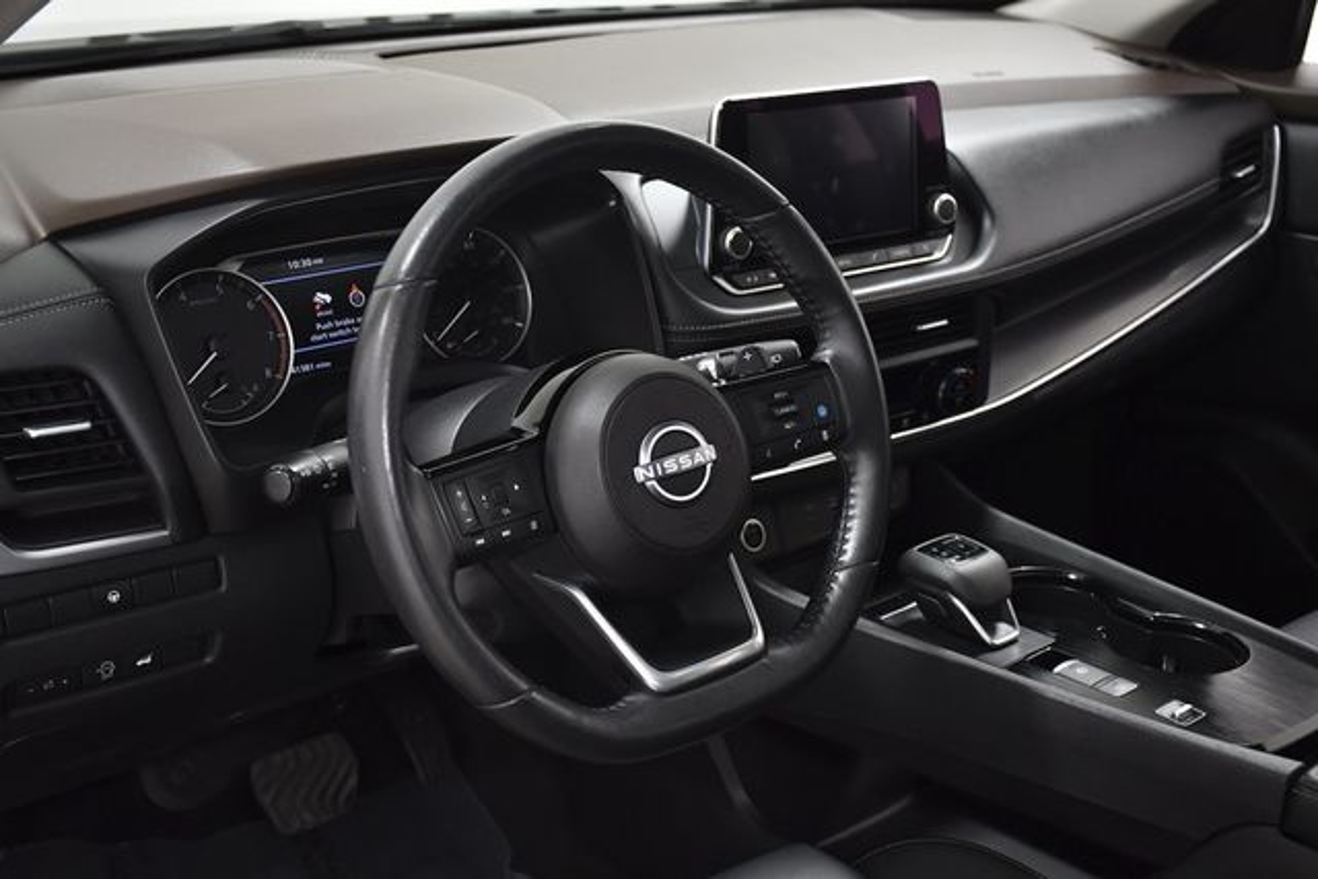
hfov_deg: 41.1
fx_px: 1758
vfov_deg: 28.1
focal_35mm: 48
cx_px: 659
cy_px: 440
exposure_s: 1/160
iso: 1250
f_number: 4
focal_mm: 32
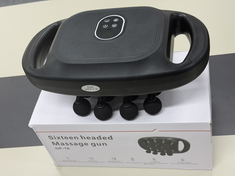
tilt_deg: -44.7
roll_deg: +17.6
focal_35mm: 49
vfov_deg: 29.7
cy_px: 89
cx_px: 118
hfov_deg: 38.9
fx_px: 333
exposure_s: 1/50
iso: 64
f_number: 1.78
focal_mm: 6.76
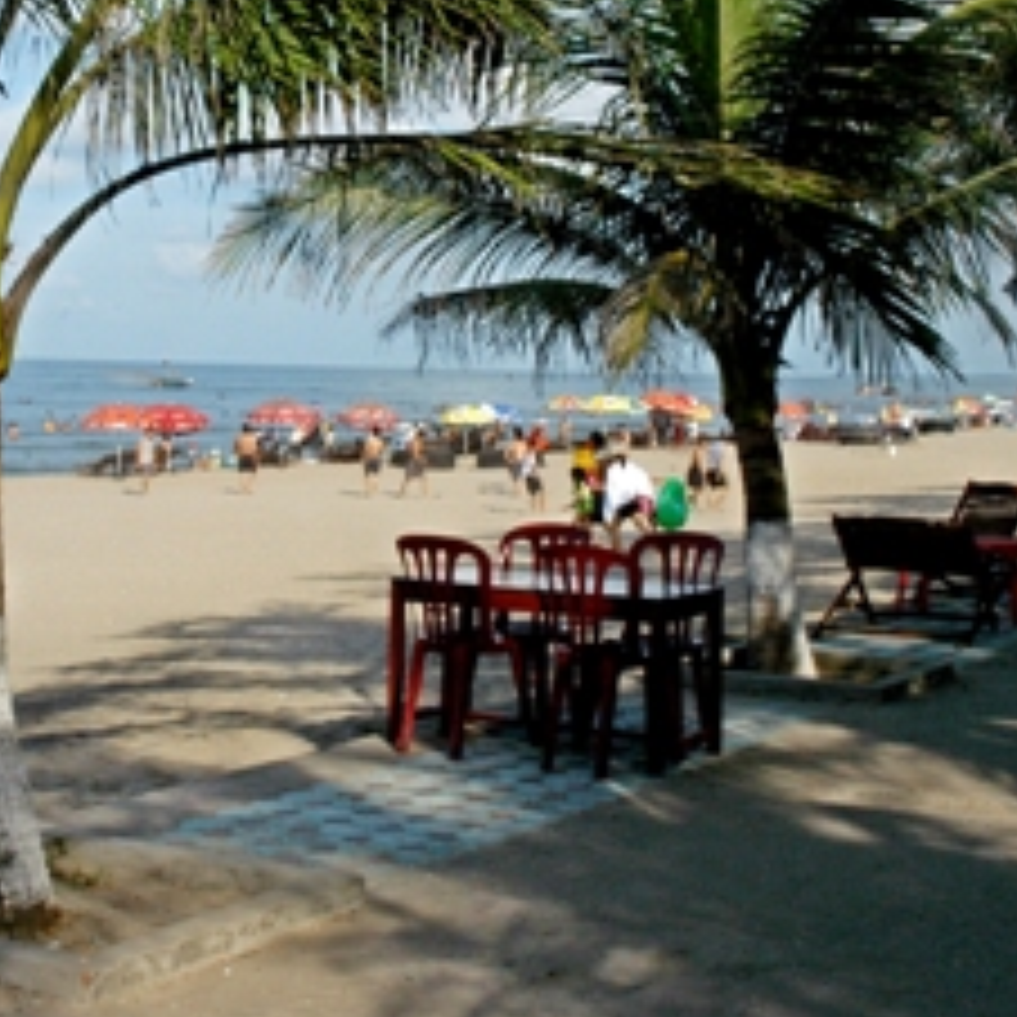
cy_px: 290
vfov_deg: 27.4
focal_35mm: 62
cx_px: 387
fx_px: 2061
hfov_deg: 27.6
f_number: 20
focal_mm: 22
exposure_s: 1/125
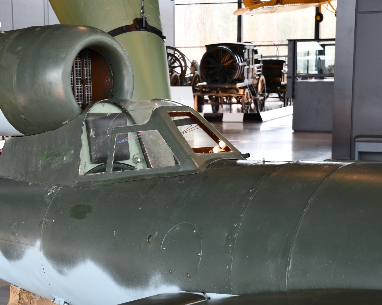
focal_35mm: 82
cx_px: 153
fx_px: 927
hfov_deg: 23.2
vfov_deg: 18.7
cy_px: 188
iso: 640
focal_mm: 38
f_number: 4
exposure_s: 1/60
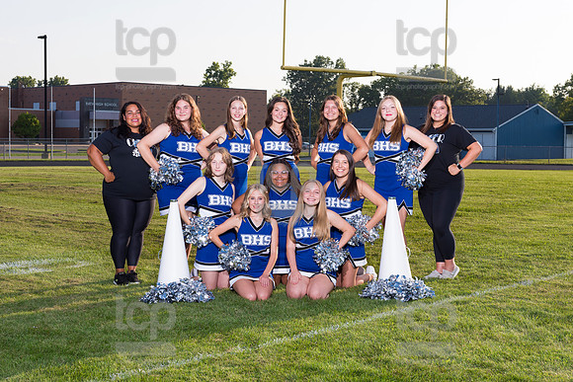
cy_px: 182
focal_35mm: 59
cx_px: 248
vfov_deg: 23.0
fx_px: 940
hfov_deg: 33.9
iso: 64
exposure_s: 1/250
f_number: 6.3
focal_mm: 48
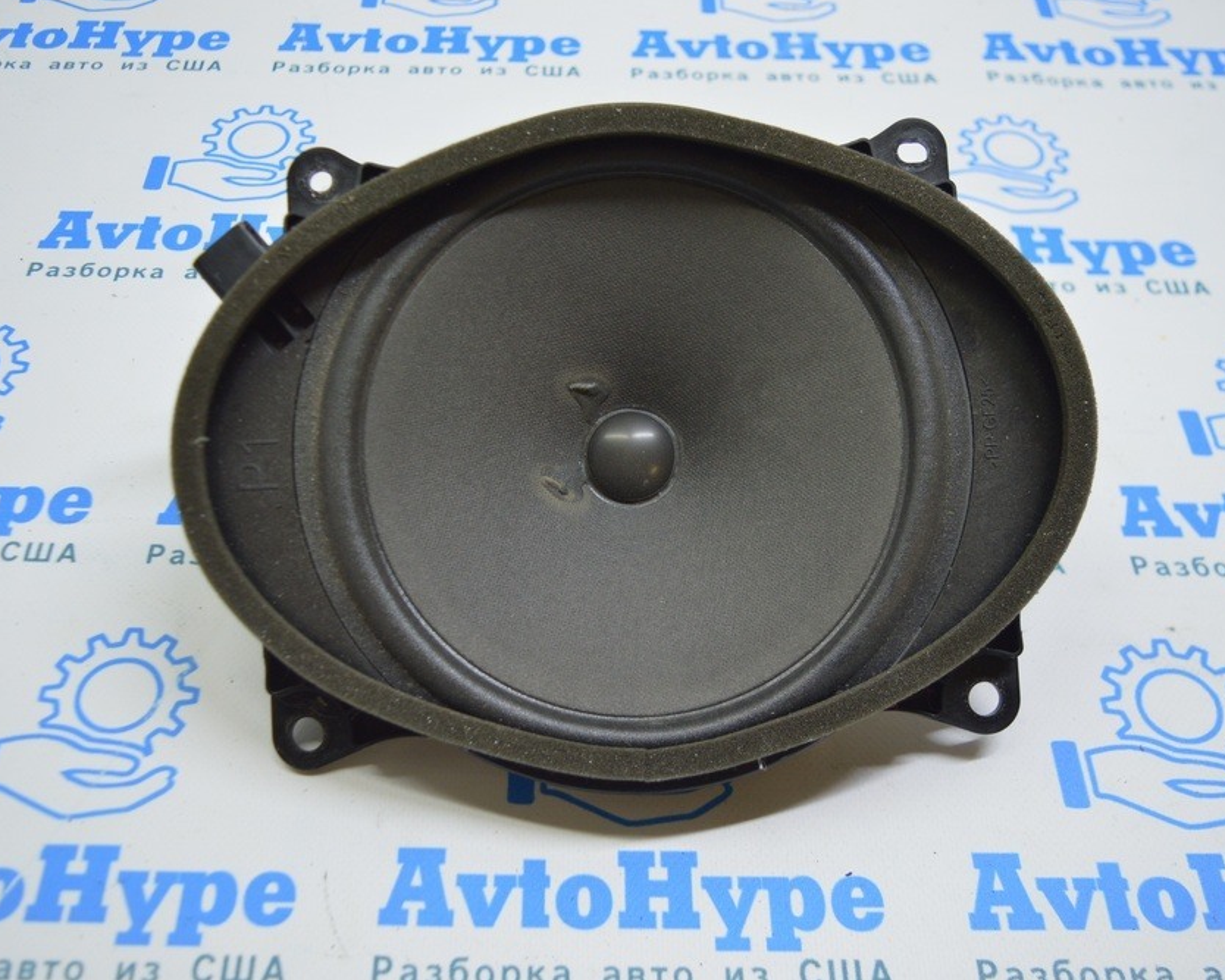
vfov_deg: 39.1
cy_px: 483
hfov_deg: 47.9
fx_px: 1378
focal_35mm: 38
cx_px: 564
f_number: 3.8
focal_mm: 22
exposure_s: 1/50
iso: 400
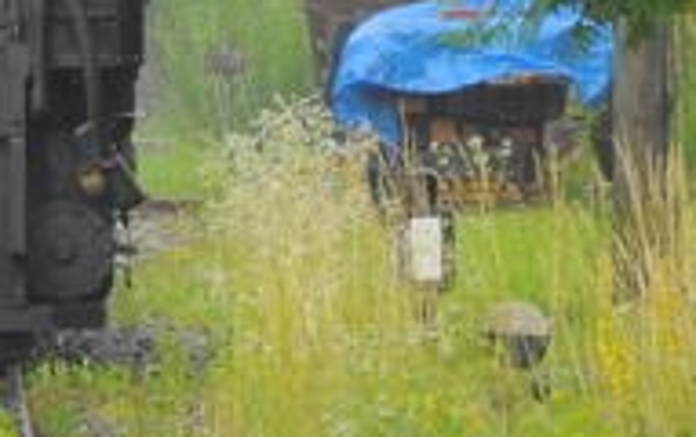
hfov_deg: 1.7
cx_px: -335
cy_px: -240
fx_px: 24030
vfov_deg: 1.0
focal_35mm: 1265
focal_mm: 200
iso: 1000
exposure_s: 1/1000
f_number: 5.6
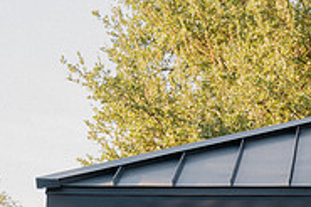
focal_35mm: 163
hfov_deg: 12.3
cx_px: 390
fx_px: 1407
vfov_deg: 8.2
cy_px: 317
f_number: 4
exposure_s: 1/500
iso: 400
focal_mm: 52
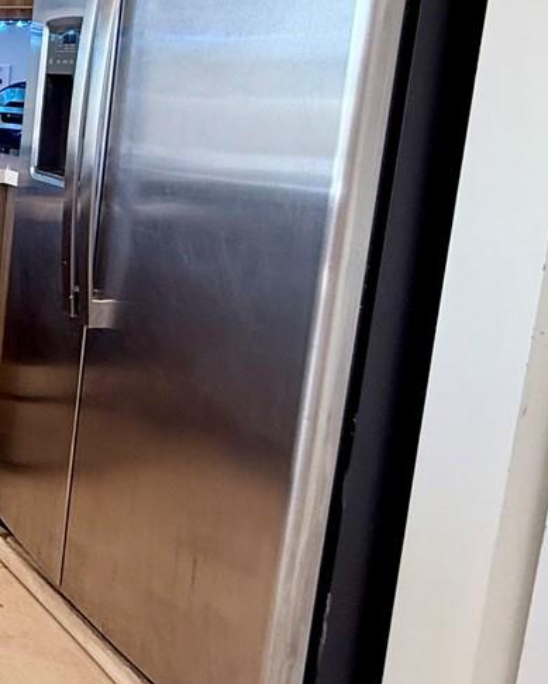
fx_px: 912
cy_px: 190
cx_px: -430
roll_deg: +0.3
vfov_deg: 40.2
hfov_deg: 21.8
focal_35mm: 45
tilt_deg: -9.4
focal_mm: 2.22
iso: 80
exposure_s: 1/120
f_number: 2.2
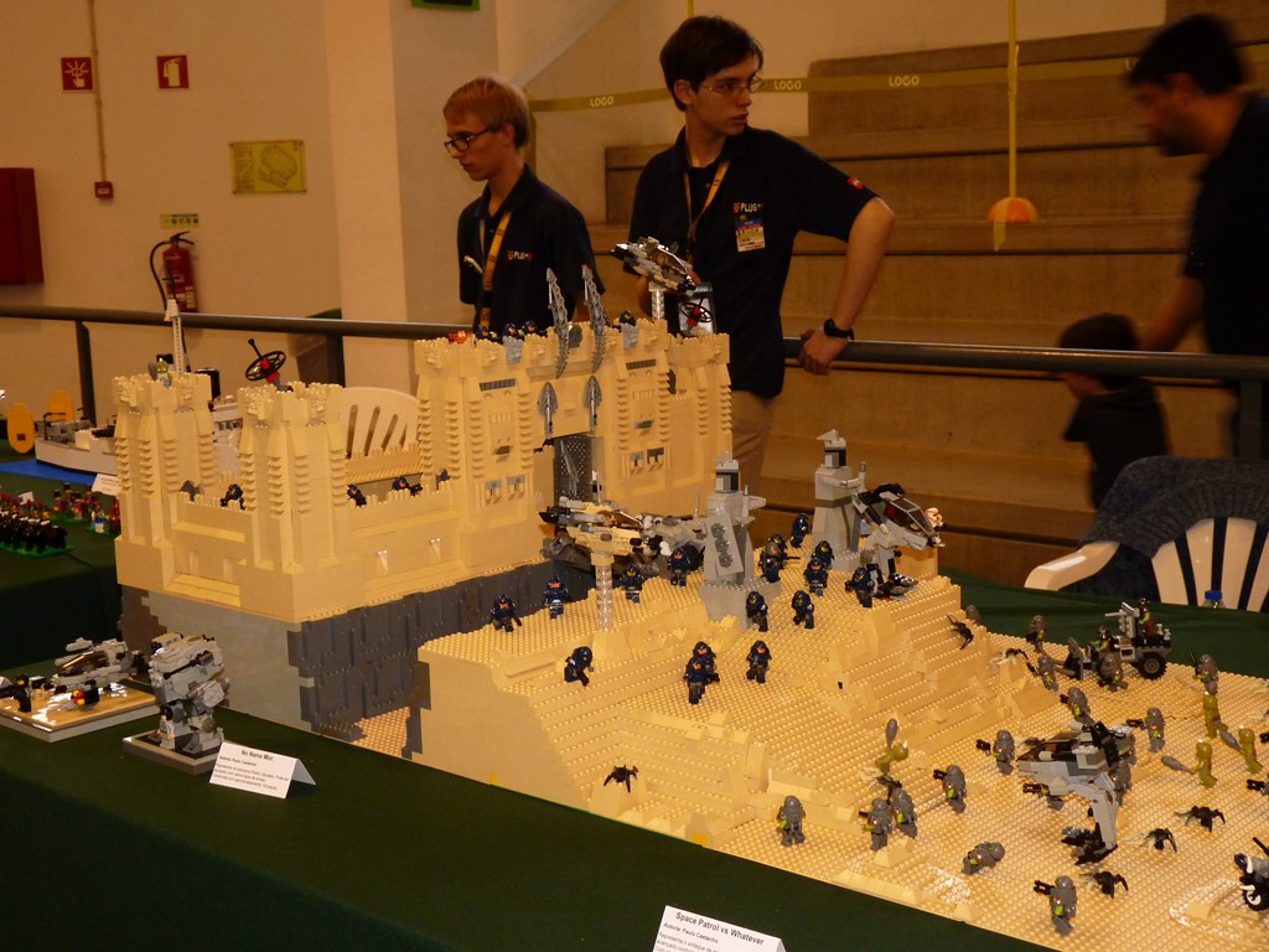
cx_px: 634
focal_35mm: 49
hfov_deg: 38.9
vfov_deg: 29.7
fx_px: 1796
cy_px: 476
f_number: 3.2
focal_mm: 8.7
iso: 250
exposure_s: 1/30
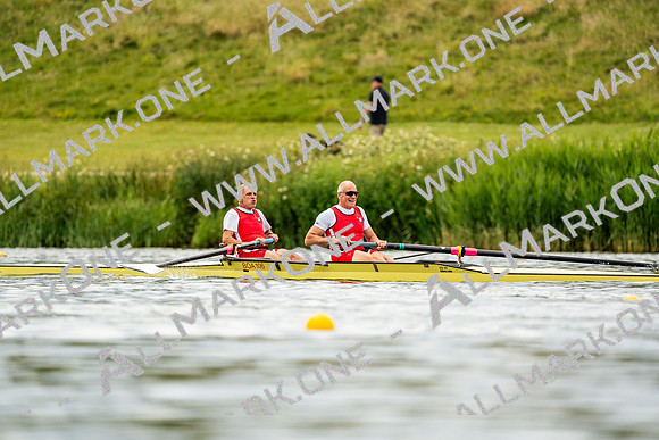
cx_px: 330
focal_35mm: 600
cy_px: 220
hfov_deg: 3.4
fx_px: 10985
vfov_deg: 2.3
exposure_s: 1/2000
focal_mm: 600
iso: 400
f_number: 6.3
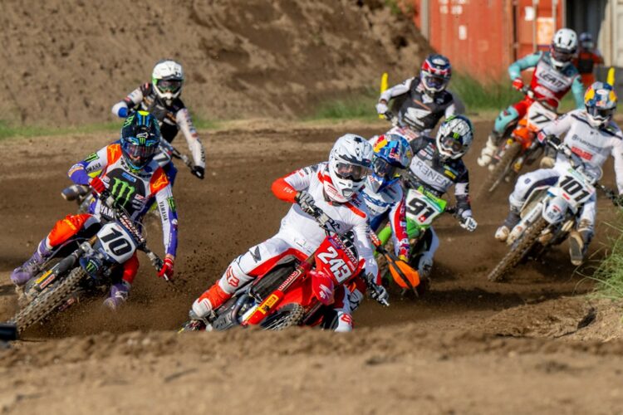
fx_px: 3461
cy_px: 208
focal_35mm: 200
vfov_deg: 6.9
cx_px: 312
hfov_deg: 10.3
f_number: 6.3
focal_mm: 200
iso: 200
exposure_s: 1/1250
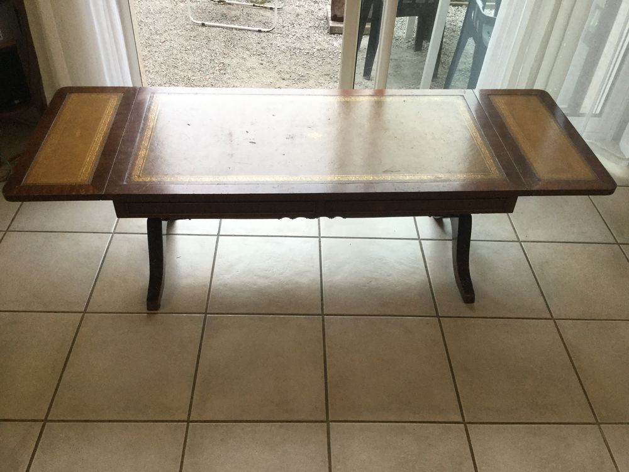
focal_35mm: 31
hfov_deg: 58.4
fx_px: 563
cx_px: 314
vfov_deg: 45.4
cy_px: 236
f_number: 2.4
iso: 50
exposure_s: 1/33
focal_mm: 3.3
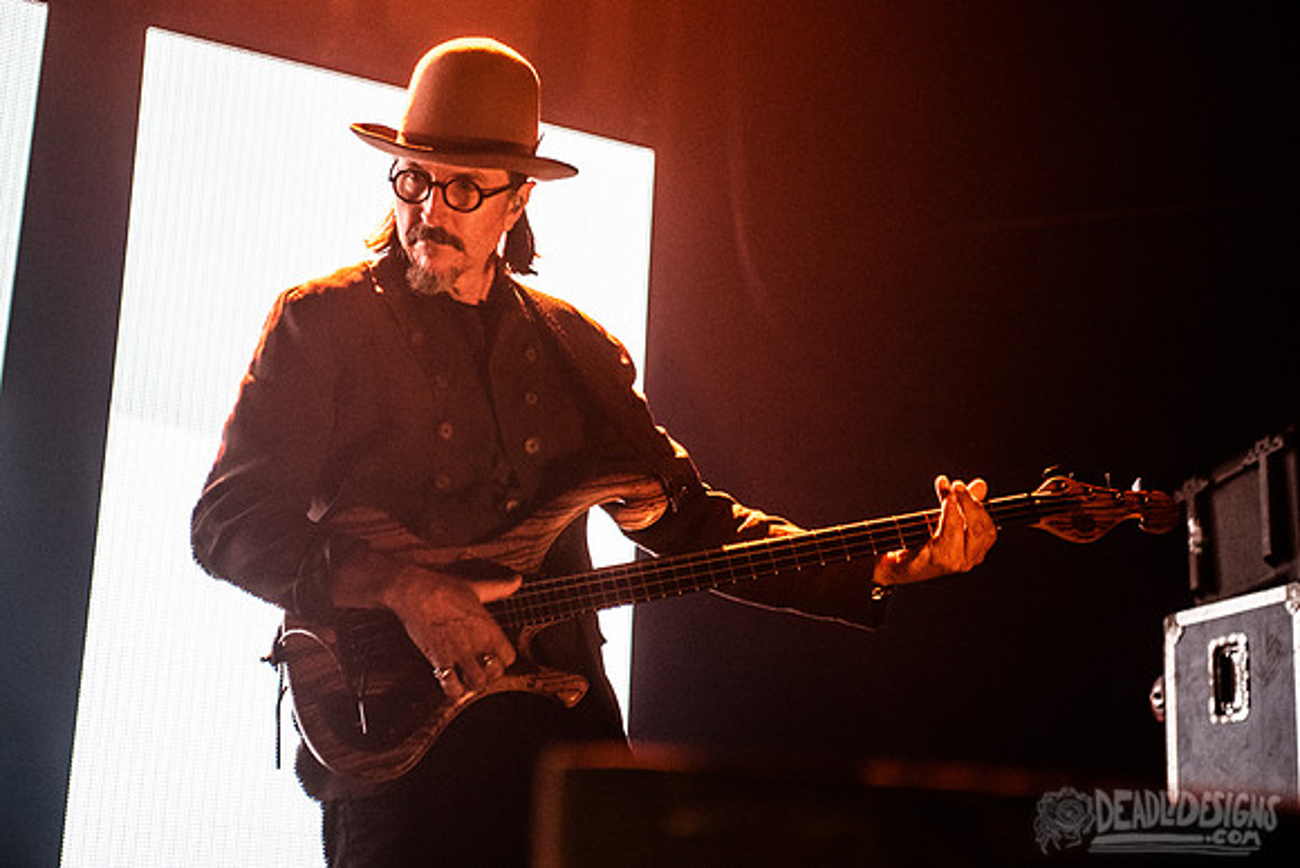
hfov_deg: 25.3
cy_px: 371
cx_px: 556
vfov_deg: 17.0
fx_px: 2894
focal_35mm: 80
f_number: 3.2
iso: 4000
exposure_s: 1/200
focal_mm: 70
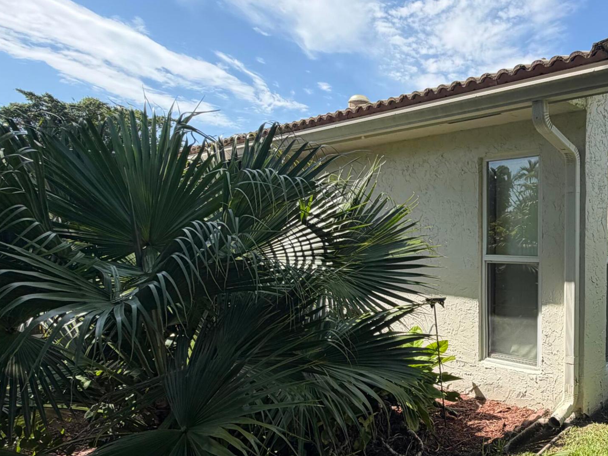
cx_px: 521
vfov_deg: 49.6
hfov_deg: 56.7
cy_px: 259
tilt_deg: -2.9
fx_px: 492
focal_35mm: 28
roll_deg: +1.2
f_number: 2.2
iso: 32
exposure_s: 1/770
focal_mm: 2.22
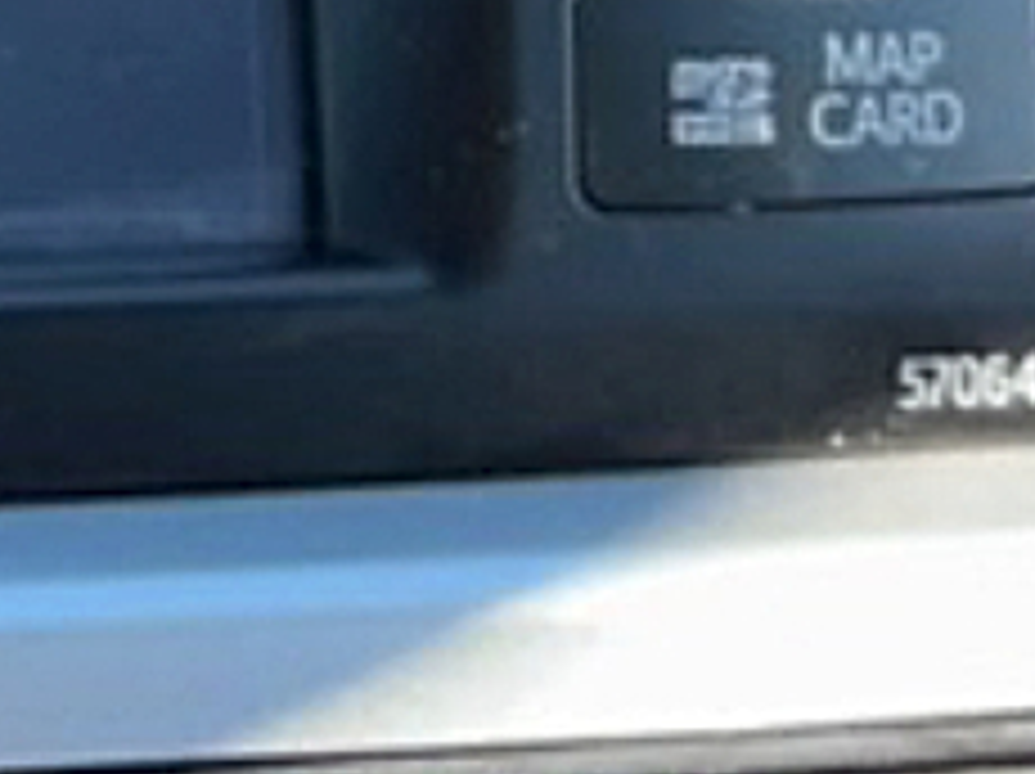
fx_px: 6242
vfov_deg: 7.0
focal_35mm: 209
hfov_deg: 8.5
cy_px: -495
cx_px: -1620
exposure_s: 1/120
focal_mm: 3
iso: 20
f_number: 1.8
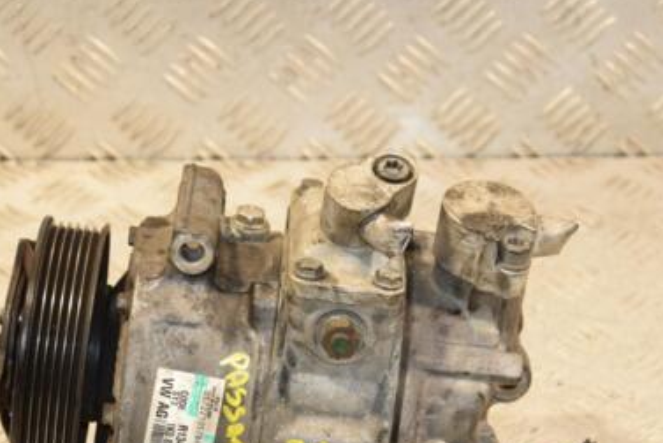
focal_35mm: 124
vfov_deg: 11.1
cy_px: 313
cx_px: 382
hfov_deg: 16.5
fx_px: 2285
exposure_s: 1/200
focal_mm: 52
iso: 800
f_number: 5.6
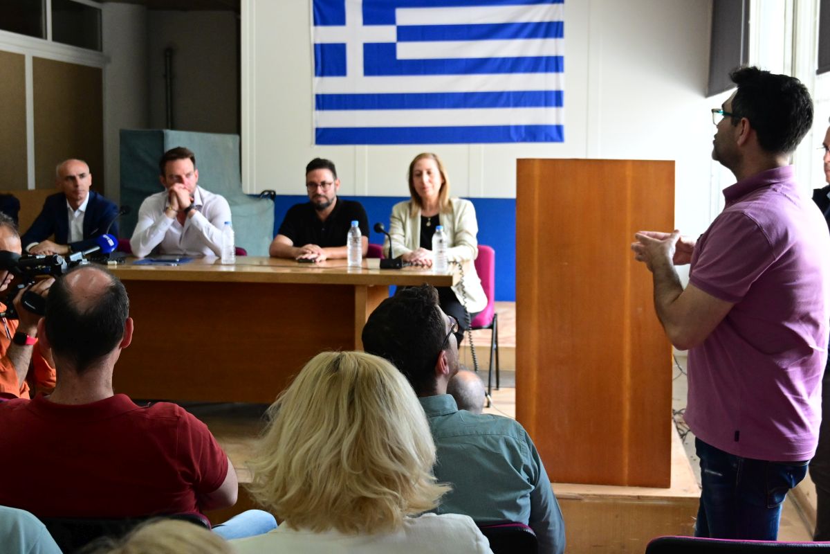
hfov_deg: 49.6
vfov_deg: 34.2
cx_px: 415
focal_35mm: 39
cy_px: 277
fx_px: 899
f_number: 4
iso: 2000
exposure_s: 1/320
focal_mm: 26
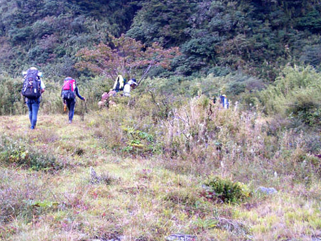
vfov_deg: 27.5
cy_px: 91
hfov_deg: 35.7
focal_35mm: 53
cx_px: 102
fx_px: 492
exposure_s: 1/125
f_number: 2.6
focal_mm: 5.8
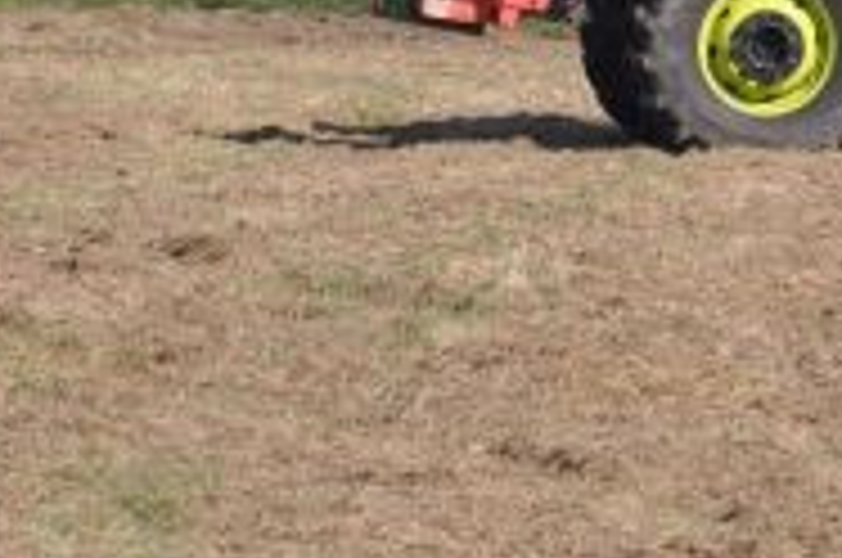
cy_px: -115
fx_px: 10484
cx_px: 1162
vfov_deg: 3.0
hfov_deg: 4.6
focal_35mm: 449
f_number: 10
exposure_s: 1/400
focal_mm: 70
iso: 200
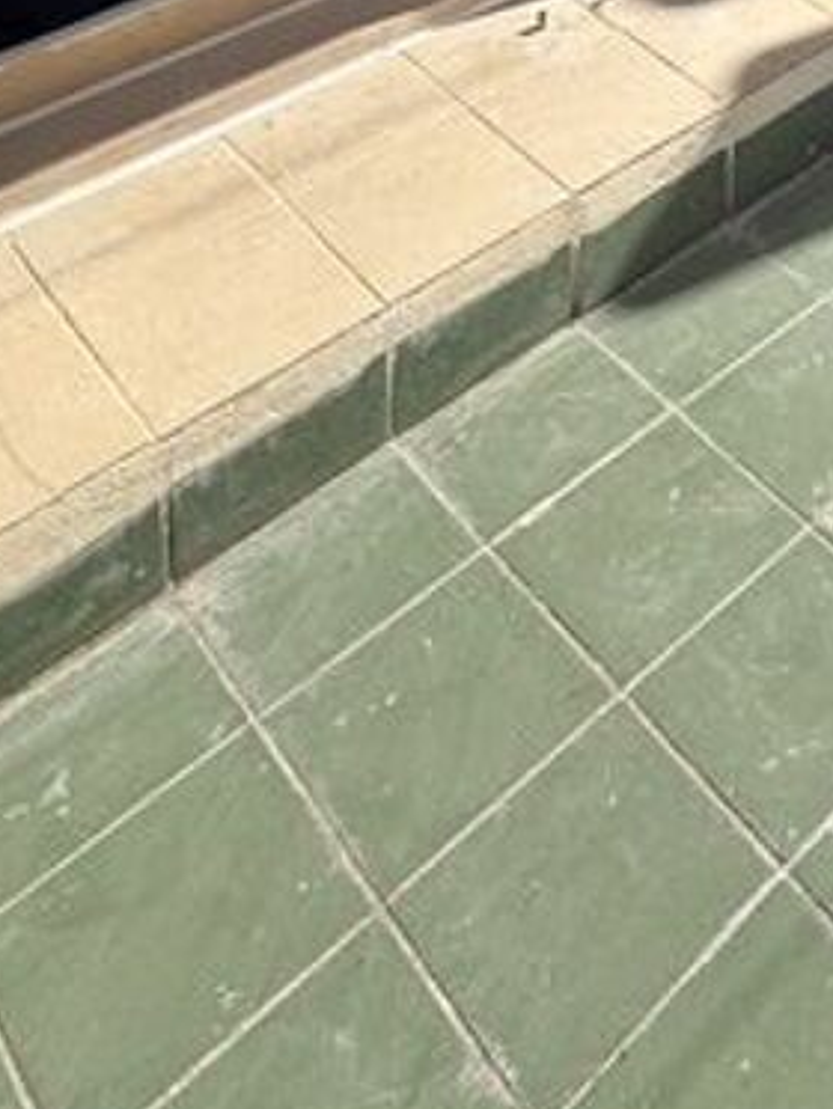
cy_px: -623
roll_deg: -1.1
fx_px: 1603
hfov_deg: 25.1
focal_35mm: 50
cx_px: 1086
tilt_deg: -8.1
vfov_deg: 26.0
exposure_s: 1/849
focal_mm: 2.22
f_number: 2.2
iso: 50
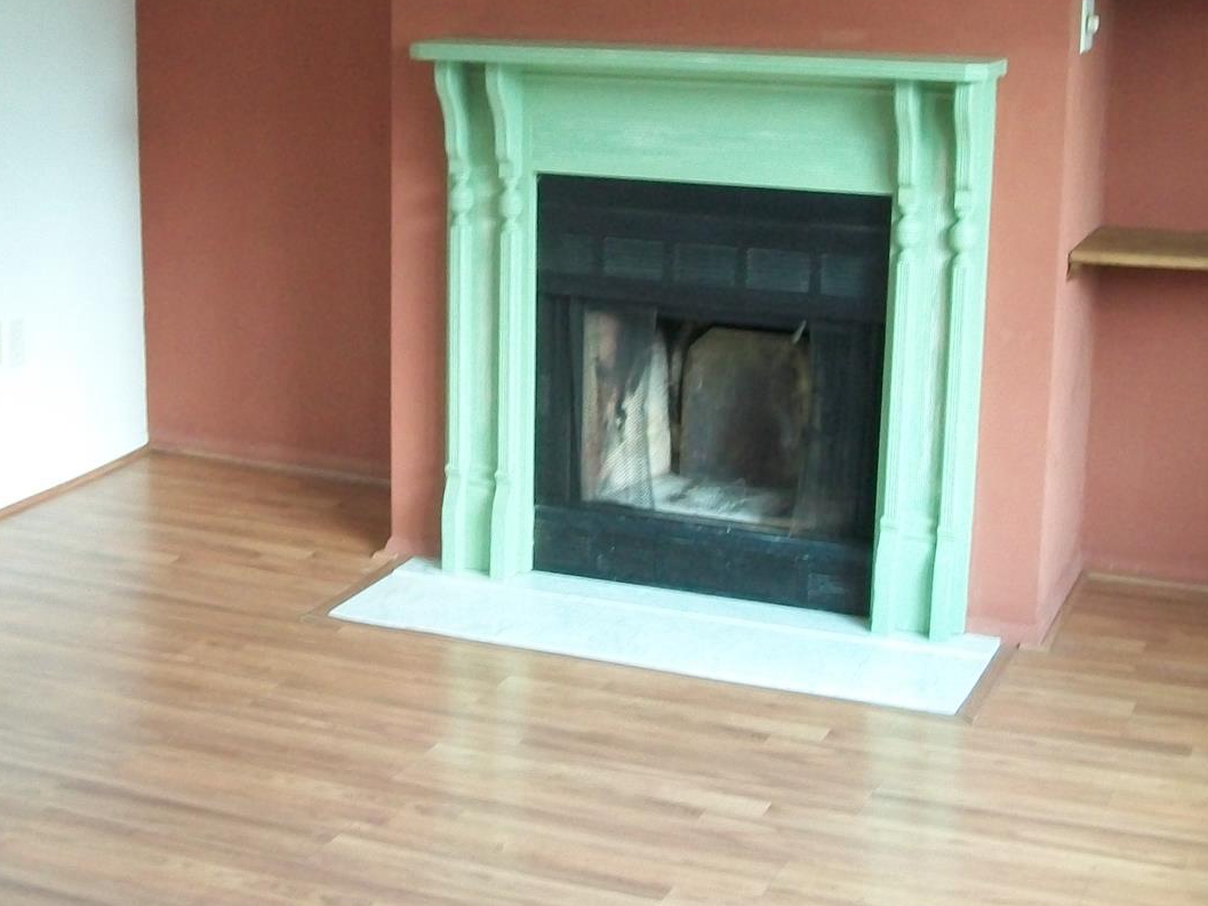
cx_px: 442
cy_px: 331
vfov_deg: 23.6
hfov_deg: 31.0
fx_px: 2164
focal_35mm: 62
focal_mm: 5.7
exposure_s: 1/30
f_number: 2.9
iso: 160
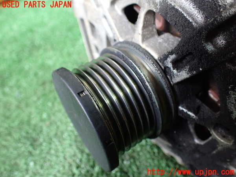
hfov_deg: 60.0
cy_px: 88
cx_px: 118
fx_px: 205
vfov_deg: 46.8
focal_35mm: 30
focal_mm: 5.4
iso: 800
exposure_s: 1/60
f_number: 2.3
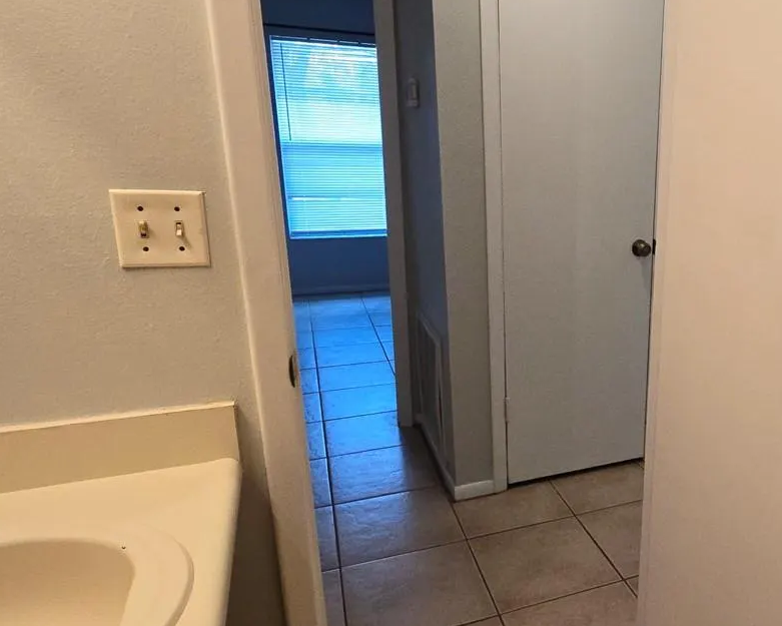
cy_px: 332
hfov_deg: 61.1
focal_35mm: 26
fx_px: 602
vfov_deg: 54.9
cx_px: 615
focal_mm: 2.2
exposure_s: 1/60
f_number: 2.2
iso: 160
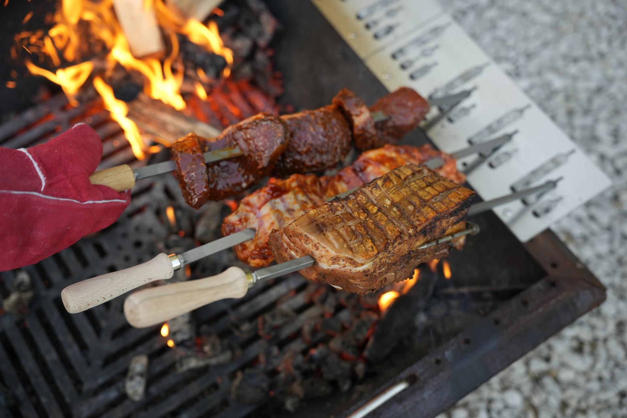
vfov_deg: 29.4
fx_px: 796
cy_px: 209
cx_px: 314
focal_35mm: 46
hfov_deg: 43.0
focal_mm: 45.7
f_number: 3.2
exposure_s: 1/100
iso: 250
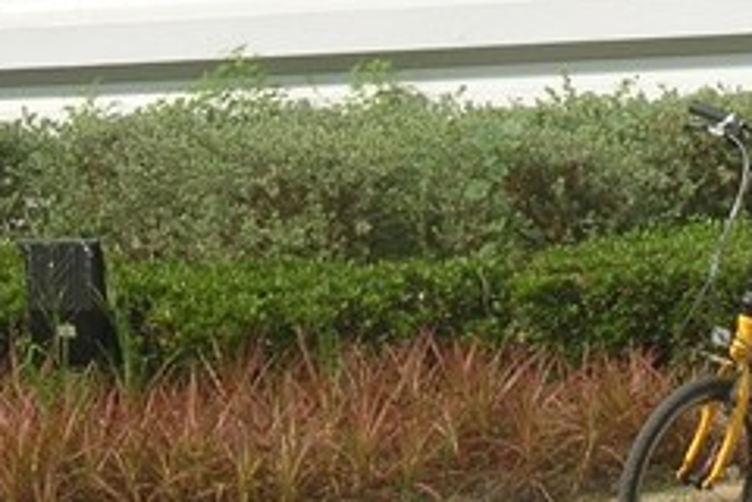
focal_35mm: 177
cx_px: 680
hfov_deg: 11.5
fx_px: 3697
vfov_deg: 7.6
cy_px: -206
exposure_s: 1/199
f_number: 6.6
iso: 50
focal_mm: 8.5
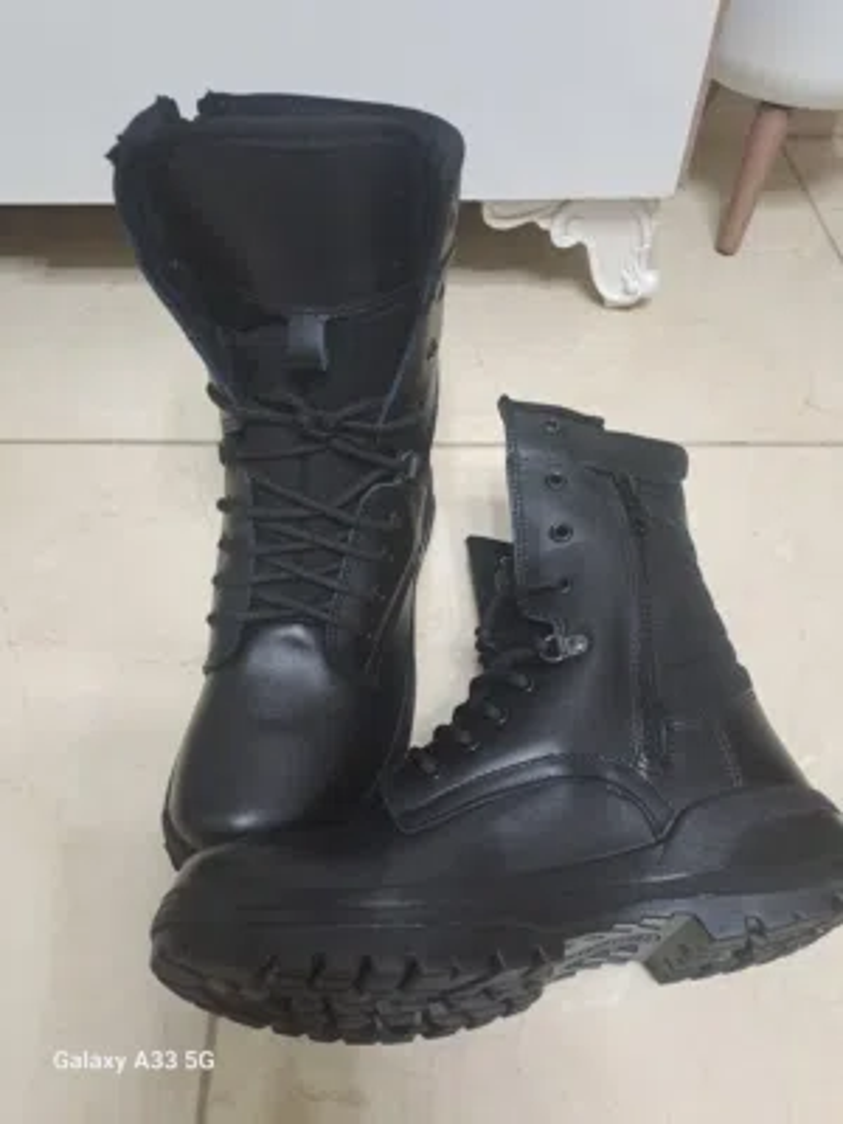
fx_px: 812
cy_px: 562
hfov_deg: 54.9
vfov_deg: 69.4
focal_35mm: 25
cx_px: 422
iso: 320
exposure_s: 1/50
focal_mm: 4.65
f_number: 1.8
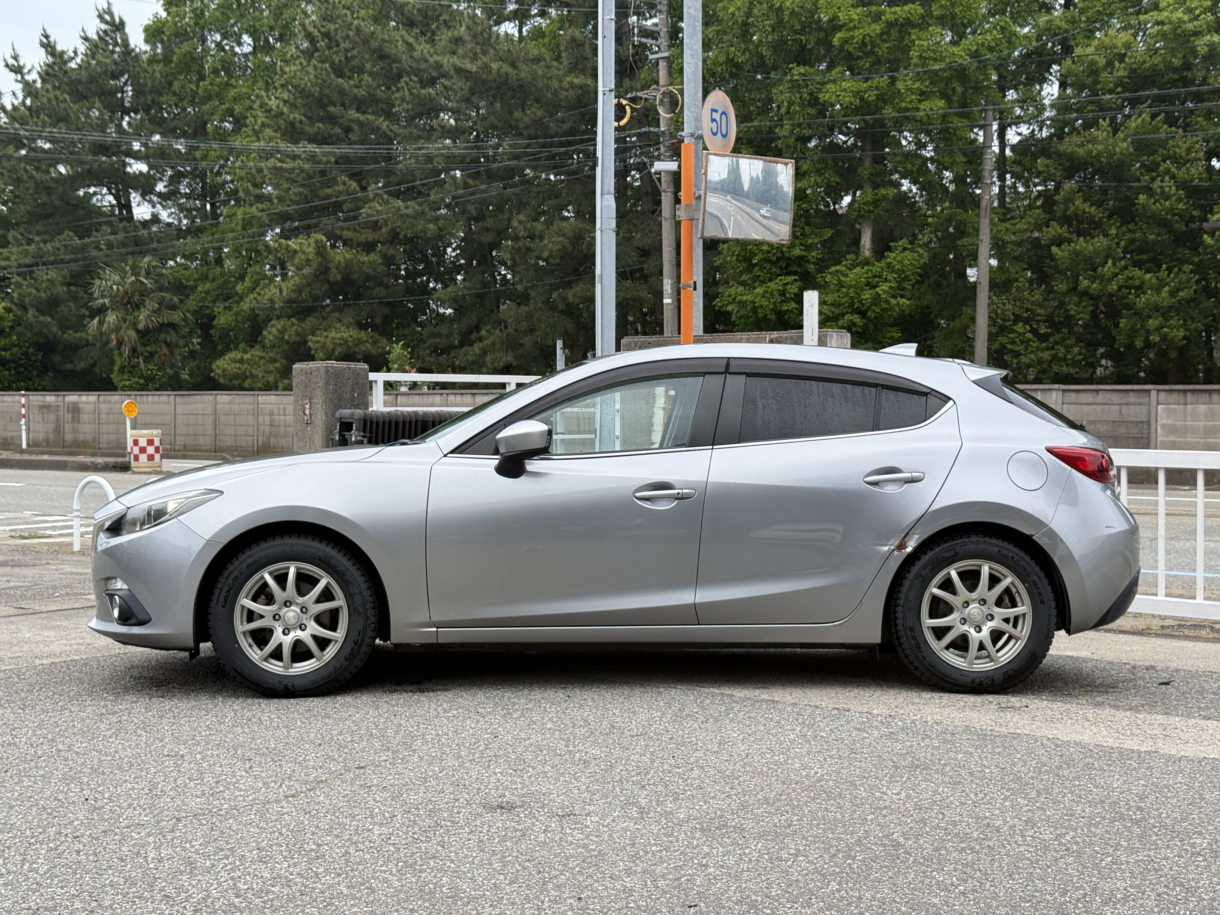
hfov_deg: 39.7
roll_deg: -0.2
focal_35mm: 48
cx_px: 610
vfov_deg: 30.3
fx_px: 1692
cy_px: 458
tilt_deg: -1.8
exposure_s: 1/2415
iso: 80
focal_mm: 6.76
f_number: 1.78
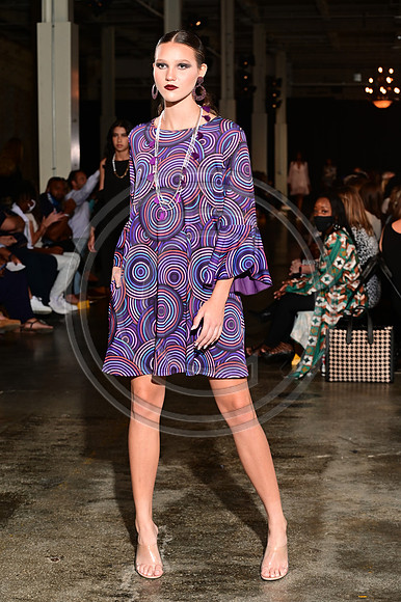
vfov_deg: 28.9
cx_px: 200
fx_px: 1171
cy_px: 301
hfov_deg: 19.4
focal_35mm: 70
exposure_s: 1/160
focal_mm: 70
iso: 1000
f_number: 6.3
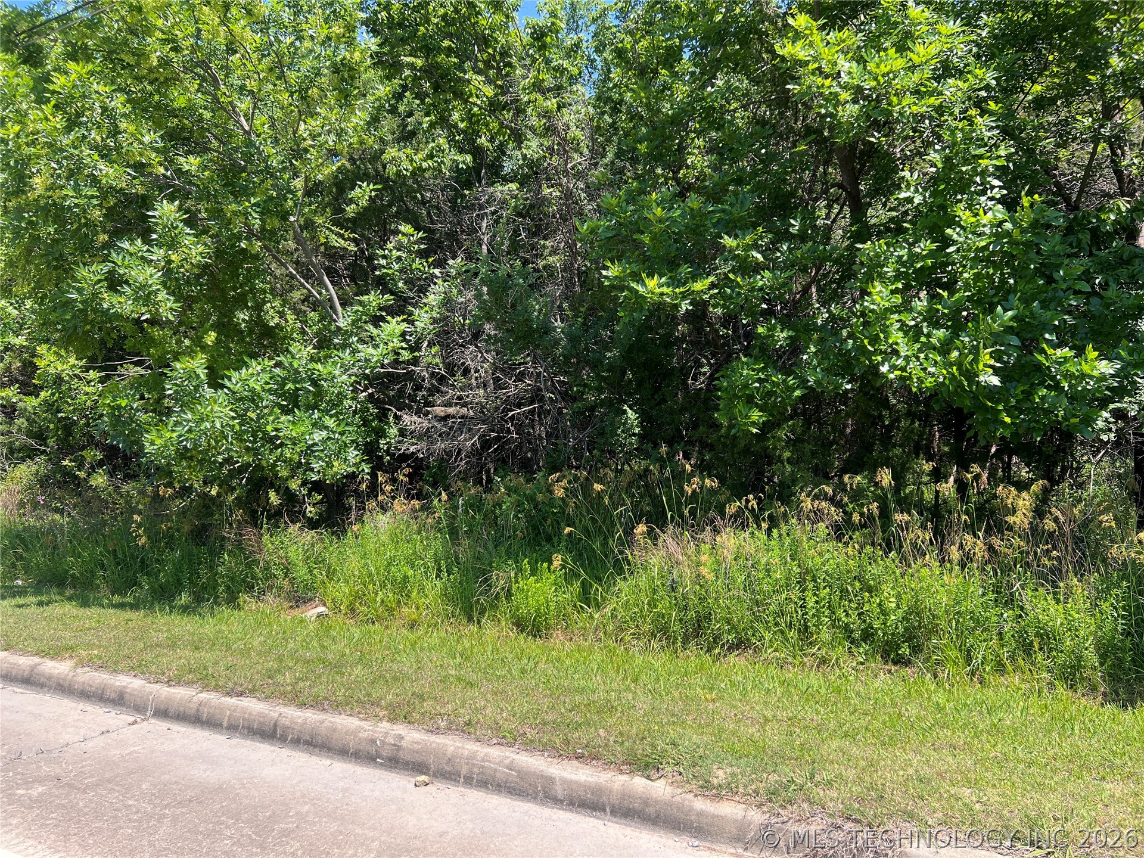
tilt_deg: +1.4
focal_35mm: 26
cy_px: 429
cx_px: 572
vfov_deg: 53.1
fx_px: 859
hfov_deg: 67.3
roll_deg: +1.2
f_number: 1.5
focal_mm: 5.7
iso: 50
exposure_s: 1/1295
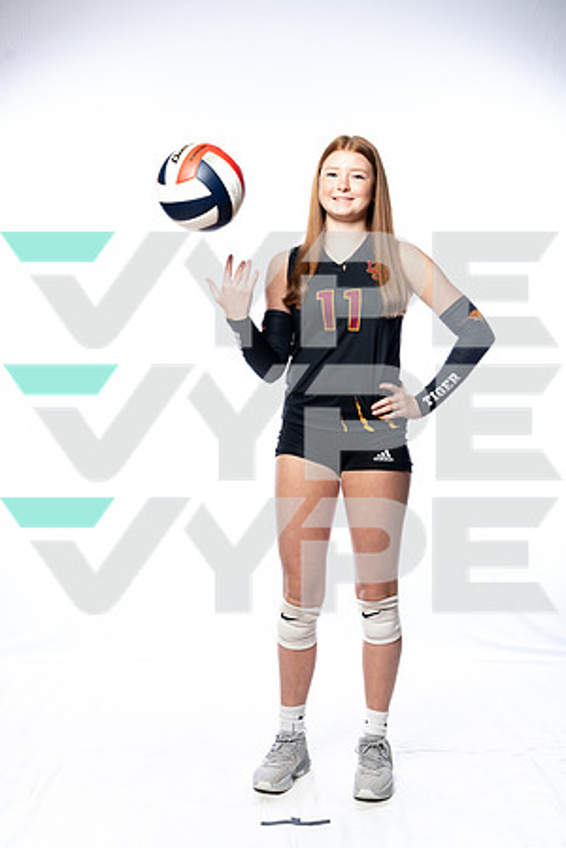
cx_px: 283
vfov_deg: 39.6
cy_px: 424
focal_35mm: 50
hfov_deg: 27.0
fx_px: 1179
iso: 640
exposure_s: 1/250
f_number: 5.6
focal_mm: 50
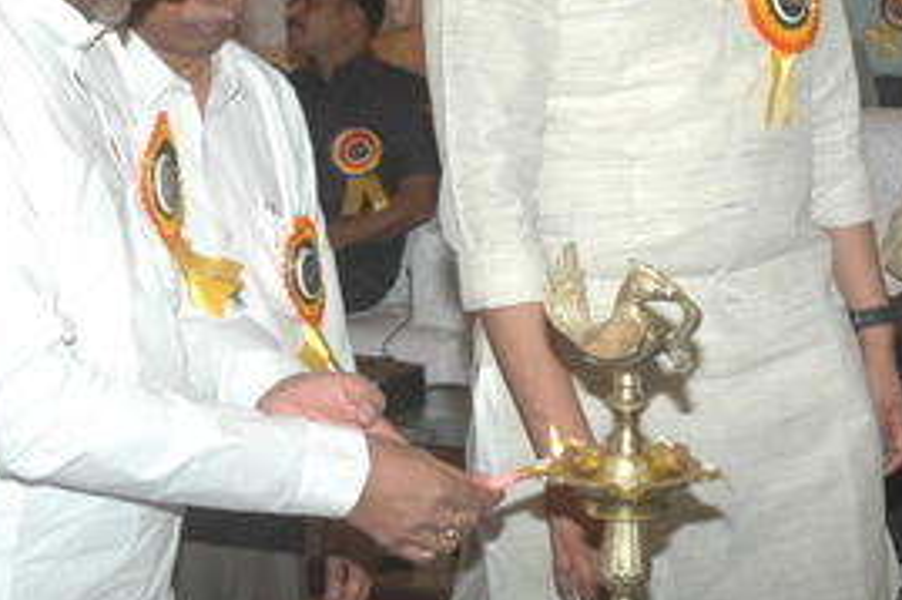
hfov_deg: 17.4
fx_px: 2932
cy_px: 129
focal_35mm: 117
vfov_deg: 11.6
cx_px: 691
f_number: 4.5
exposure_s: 1/60
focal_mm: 35
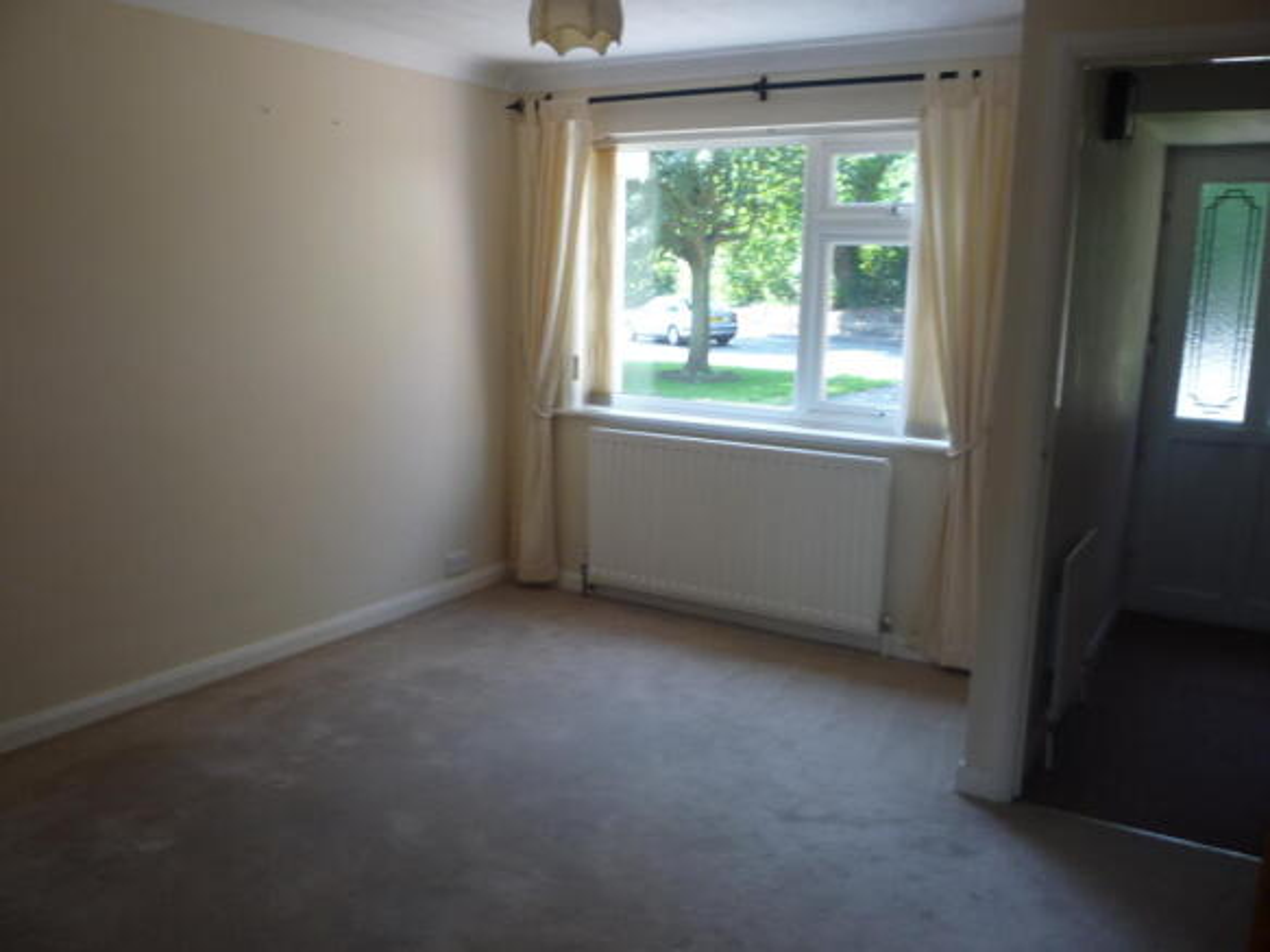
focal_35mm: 30
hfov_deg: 60.0
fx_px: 1100
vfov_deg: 46.8
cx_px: 635
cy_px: 476
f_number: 3.3
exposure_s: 1/50
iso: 100
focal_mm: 5.2
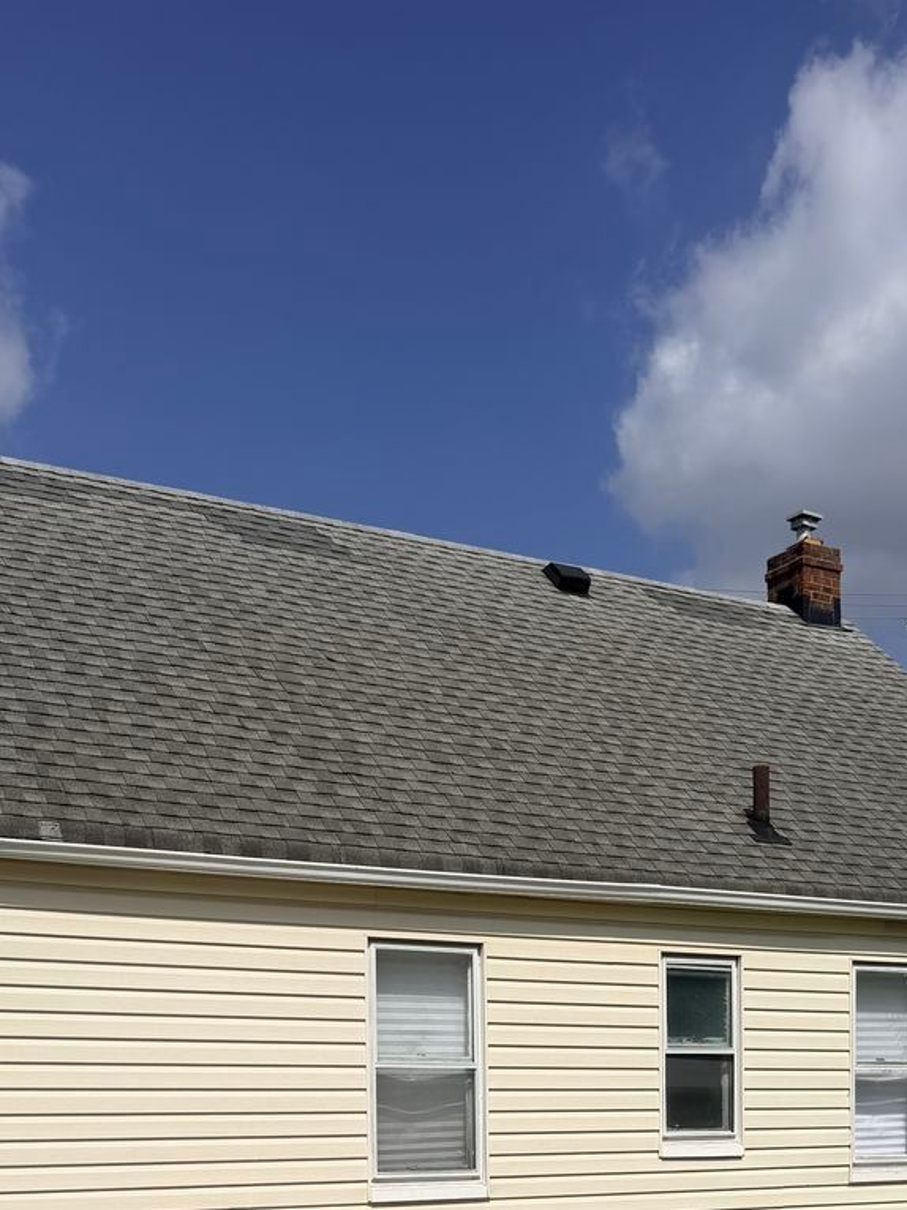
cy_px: 1158
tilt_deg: -1.0
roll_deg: +0.2
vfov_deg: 37.0
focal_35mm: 47
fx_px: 1643
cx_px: 636
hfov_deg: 30.5
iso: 80
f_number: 1.78
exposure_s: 1/14286
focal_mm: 6.76
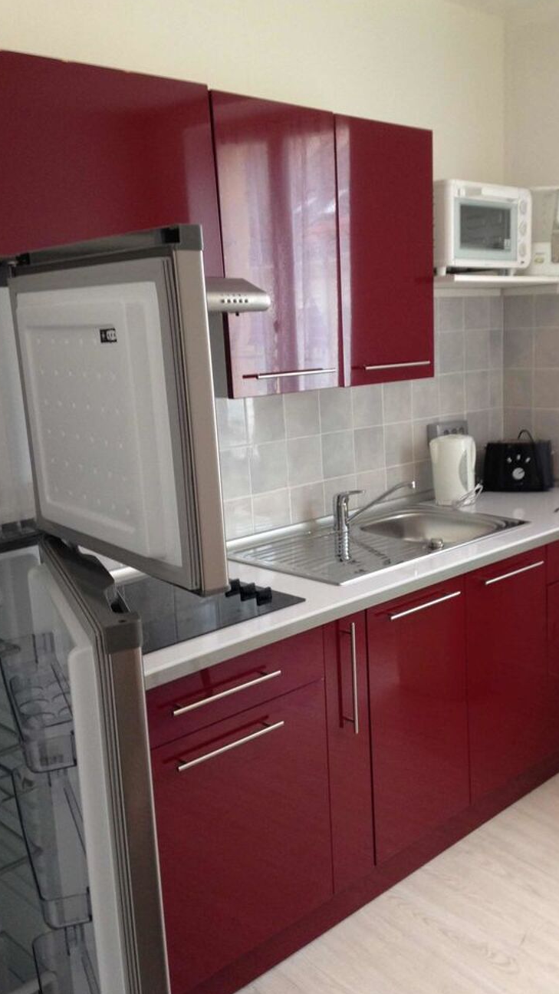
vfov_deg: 54.0
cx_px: 361
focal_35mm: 37
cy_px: 495
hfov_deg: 31.8
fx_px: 974
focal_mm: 4.12
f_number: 2.4
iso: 100
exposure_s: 1/20
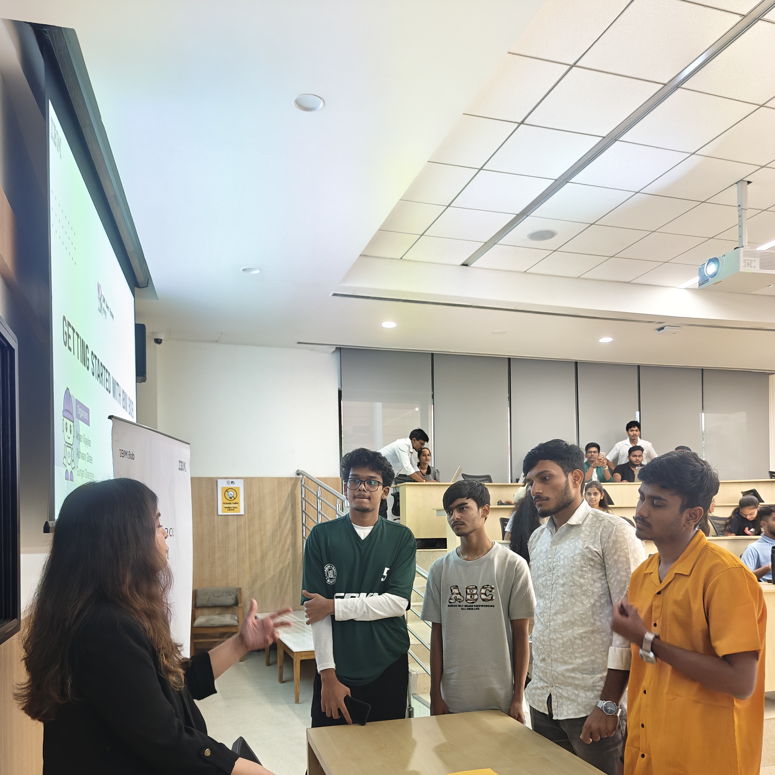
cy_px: 517
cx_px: 389
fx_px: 709
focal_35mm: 28
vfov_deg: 56.1
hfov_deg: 57.3
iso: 800
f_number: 1.69
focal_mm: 6.06
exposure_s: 1/50
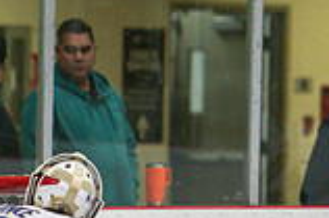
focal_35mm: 585
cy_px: 205
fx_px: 5341
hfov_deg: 3.5
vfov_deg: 2.3
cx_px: -198
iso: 2000
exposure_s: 1/640
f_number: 3.2
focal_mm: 125
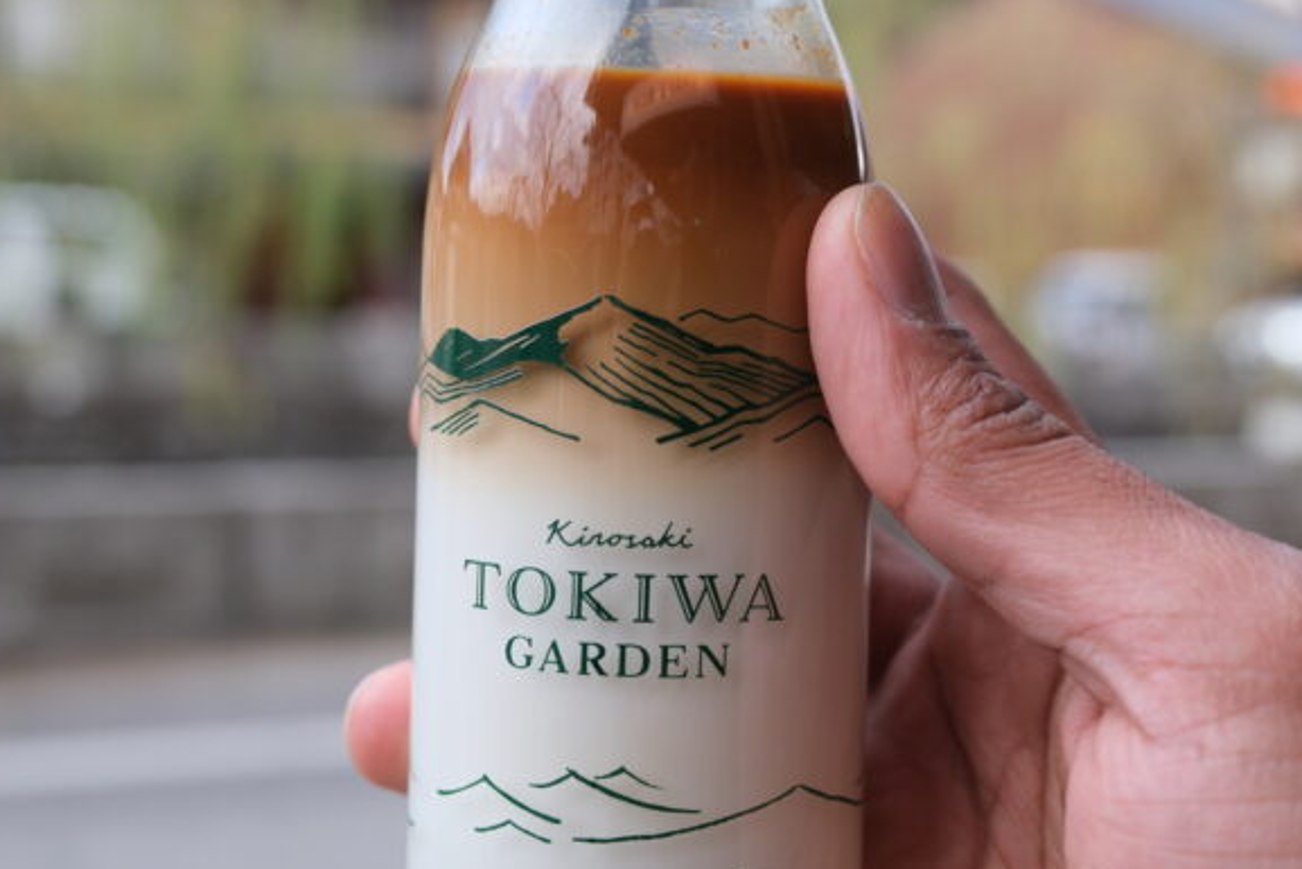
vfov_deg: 24.6
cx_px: 659
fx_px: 1990
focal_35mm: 55
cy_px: 333
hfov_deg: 36.2
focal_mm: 20.8
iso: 250
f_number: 3.2
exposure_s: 1/110
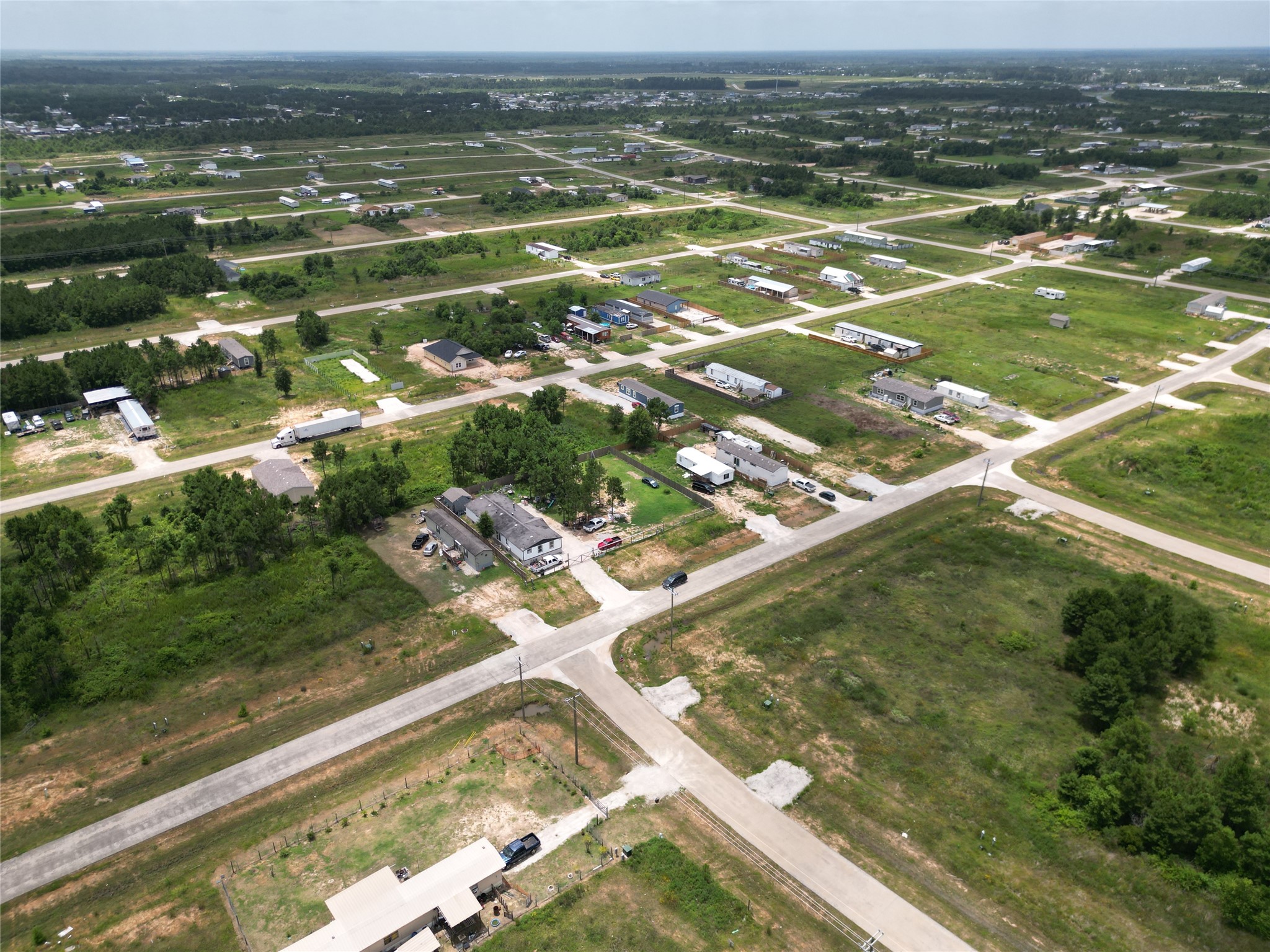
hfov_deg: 71.6
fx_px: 881
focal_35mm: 24
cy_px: 476
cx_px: 635
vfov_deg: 56.8
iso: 130
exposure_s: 1/3000
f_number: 1.7
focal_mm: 6.72
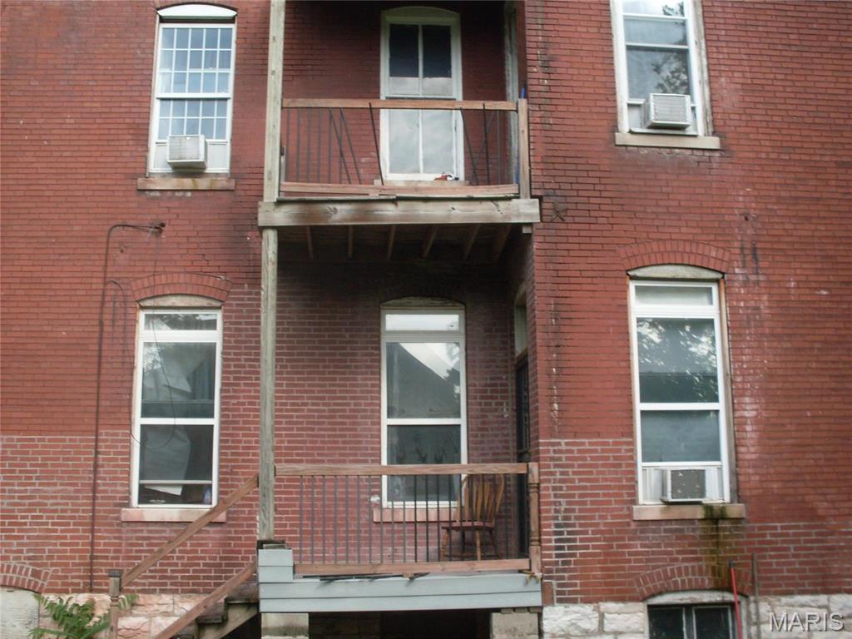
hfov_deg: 49.0
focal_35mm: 38
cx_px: 426
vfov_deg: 37.7
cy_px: 320
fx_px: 935
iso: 80
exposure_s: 1/60
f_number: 8.4
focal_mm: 6.3
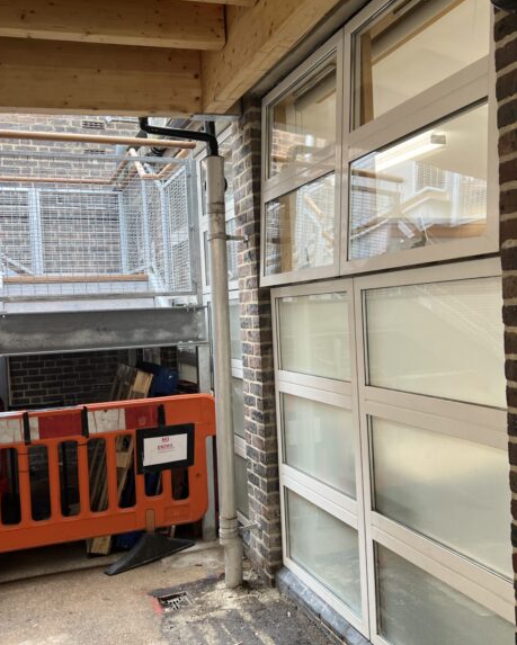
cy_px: 322
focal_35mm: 34
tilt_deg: -2.4
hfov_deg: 43.4
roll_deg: +0.1
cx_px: 279
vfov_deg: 52.8
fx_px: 650
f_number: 1.5
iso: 80
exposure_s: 1/100
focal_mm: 5.7
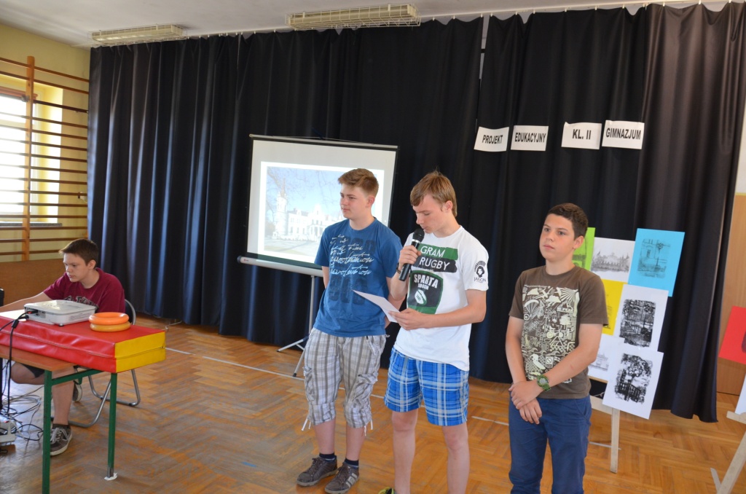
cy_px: 247
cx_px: 373
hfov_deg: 67.5
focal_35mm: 27
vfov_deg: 47.7
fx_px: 558
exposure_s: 1/60
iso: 1000
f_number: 3.5
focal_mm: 18
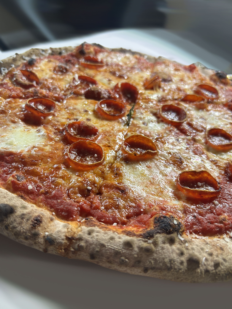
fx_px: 232
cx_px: 116
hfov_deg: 53.1
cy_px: 154
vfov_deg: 67.3
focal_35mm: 26
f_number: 1.5
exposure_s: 1/121
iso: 80
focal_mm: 5.7
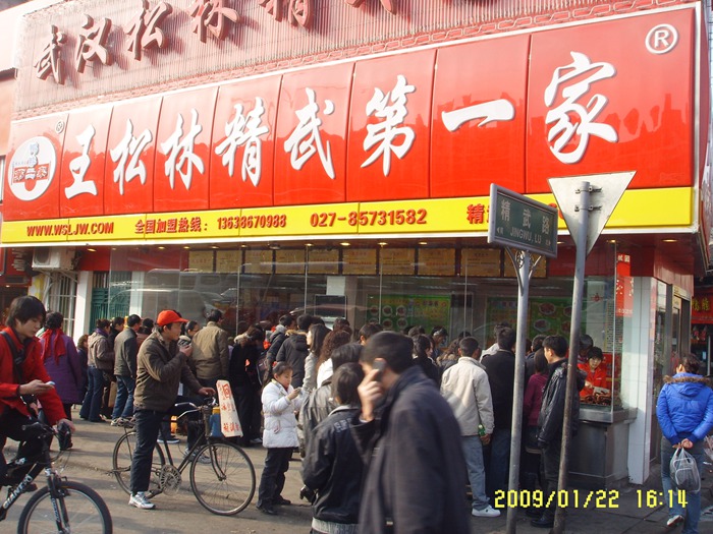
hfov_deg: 47.9
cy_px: 267
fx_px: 803
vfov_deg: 36.8
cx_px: 356
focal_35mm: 39
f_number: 6.3
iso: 50
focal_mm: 6.6
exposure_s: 1/90
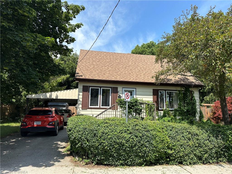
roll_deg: -1.2
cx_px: 116
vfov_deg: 56.8
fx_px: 161
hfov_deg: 71.6
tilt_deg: +8.8
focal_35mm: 24
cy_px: 87
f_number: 1.78
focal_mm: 6.86
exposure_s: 1/3356
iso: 80
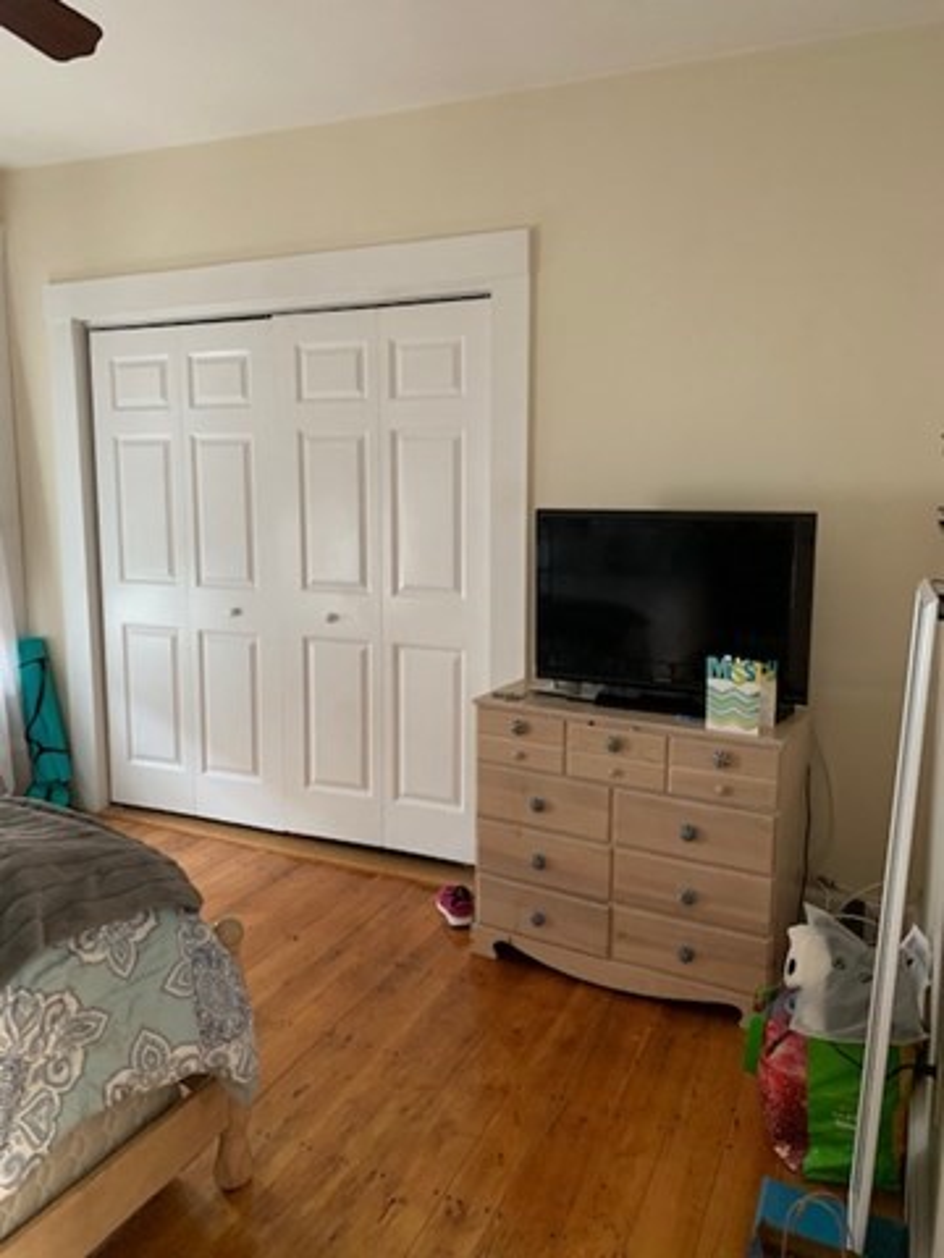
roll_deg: +0.1
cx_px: 472
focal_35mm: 26
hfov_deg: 53.1
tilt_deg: -4.4
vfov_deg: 67.3
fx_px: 945
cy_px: 629
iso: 320
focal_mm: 4.25
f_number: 1.8
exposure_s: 1/60
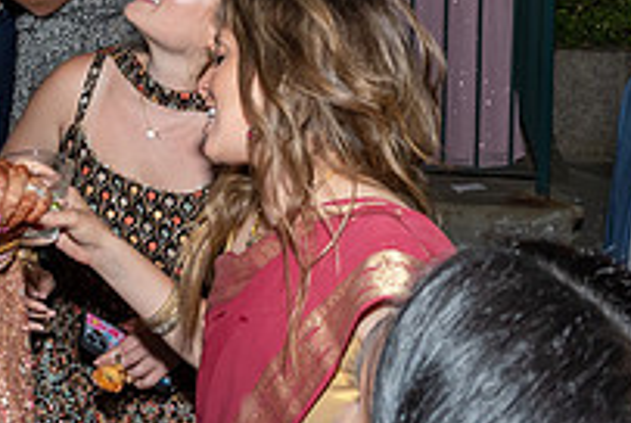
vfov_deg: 14.2
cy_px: -81
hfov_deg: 21.2
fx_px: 1650
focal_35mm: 94
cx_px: 73
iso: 500
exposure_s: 1/250
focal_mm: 17
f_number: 5.6
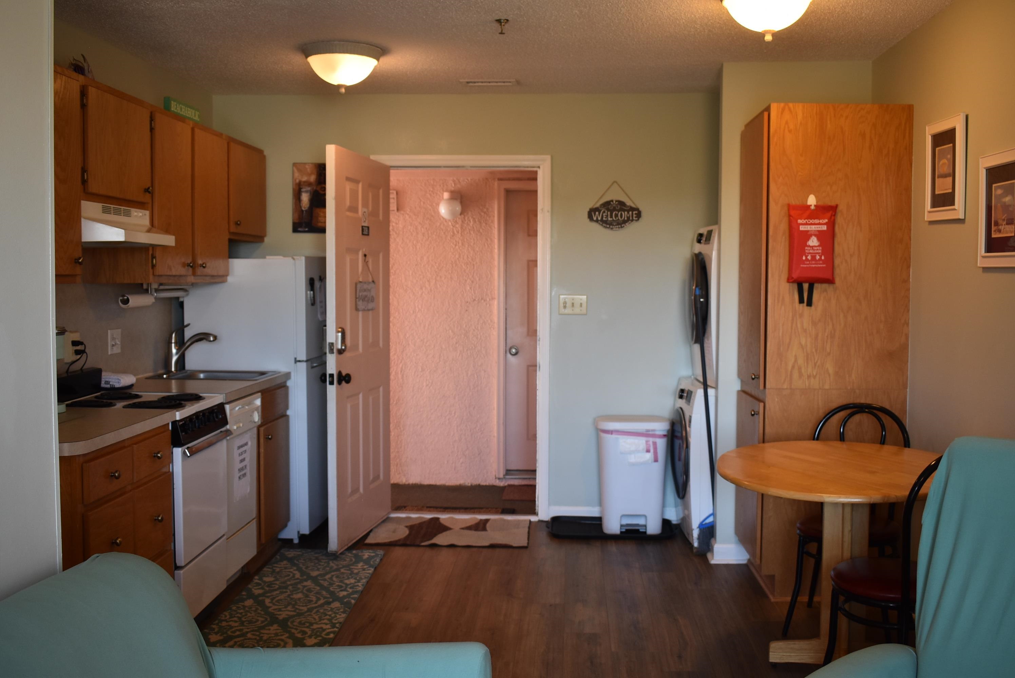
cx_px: 508
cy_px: 339
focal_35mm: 34
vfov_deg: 38.4
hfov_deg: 55.1
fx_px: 973
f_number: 4
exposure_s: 1/60
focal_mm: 23
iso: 400
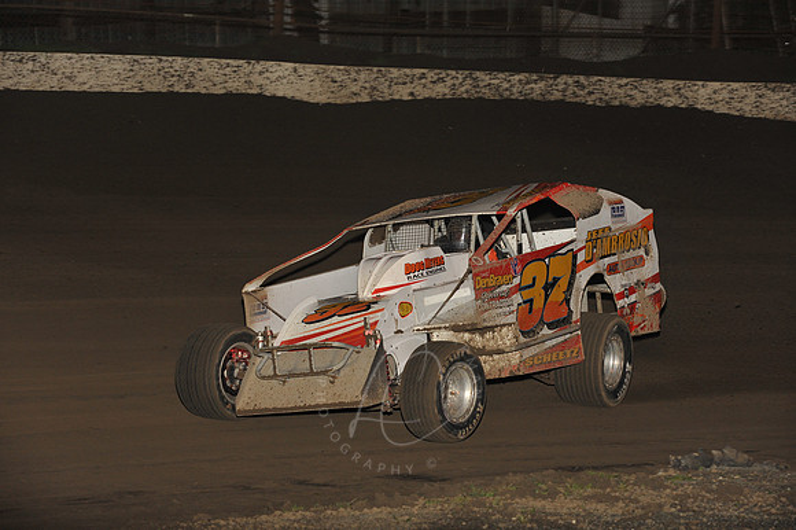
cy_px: 265
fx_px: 2983
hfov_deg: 15.2
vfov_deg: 10.1
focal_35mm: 135
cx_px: 398
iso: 1000
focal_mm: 135
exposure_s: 1/320
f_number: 7.1
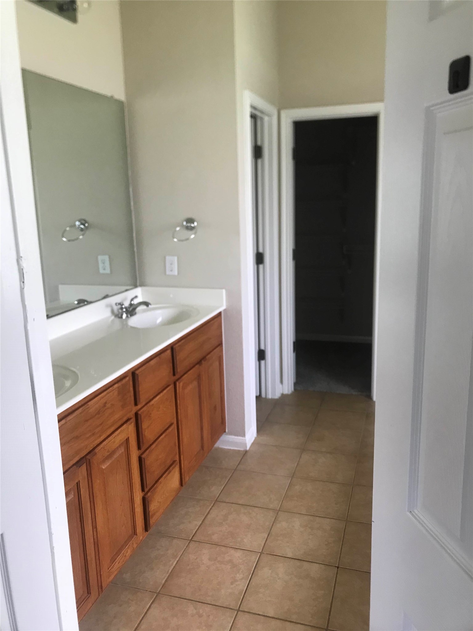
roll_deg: +1.5
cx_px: 236
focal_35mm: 28
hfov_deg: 49.7
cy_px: 316
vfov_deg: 63.4
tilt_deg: -11.1
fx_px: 510
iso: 25
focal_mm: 3.99
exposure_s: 1/40
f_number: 1.8
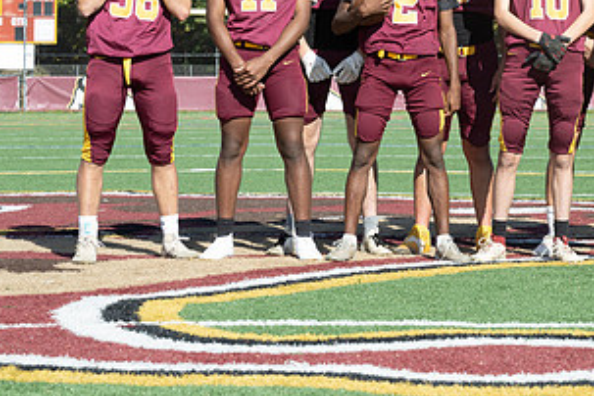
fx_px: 2211
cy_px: 60
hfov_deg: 15.1
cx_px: 523
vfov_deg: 10.2
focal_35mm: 134
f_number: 7.1
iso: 100
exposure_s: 1/250
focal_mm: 70
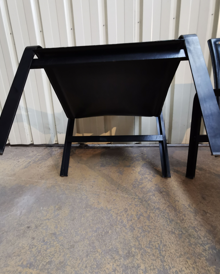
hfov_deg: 70.8
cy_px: 132
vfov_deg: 83.3
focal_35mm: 19
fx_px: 155
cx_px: 107
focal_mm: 2.26
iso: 640
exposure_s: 1/16.7
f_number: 2.2
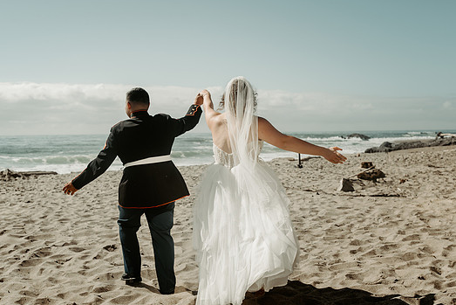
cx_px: 225
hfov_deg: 46.4
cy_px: 167
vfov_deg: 31.9
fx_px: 532
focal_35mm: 42
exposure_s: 1/3200
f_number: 4
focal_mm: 35
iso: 100
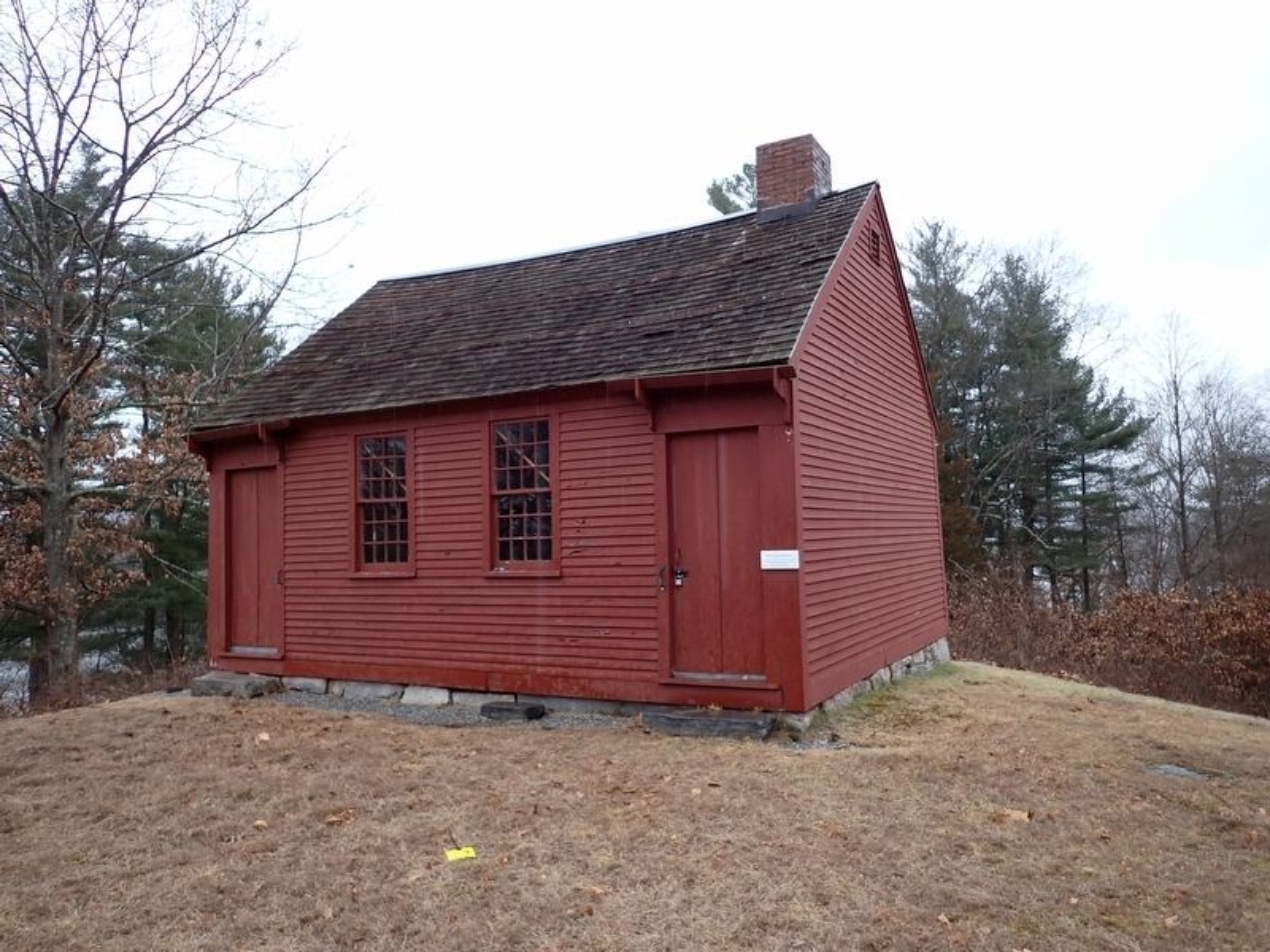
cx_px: 635
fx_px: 917
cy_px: 476
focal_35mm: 25
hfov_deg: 69.4
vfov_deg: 54.9
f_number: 2
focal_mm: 4.5
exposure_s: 1/125
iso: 100
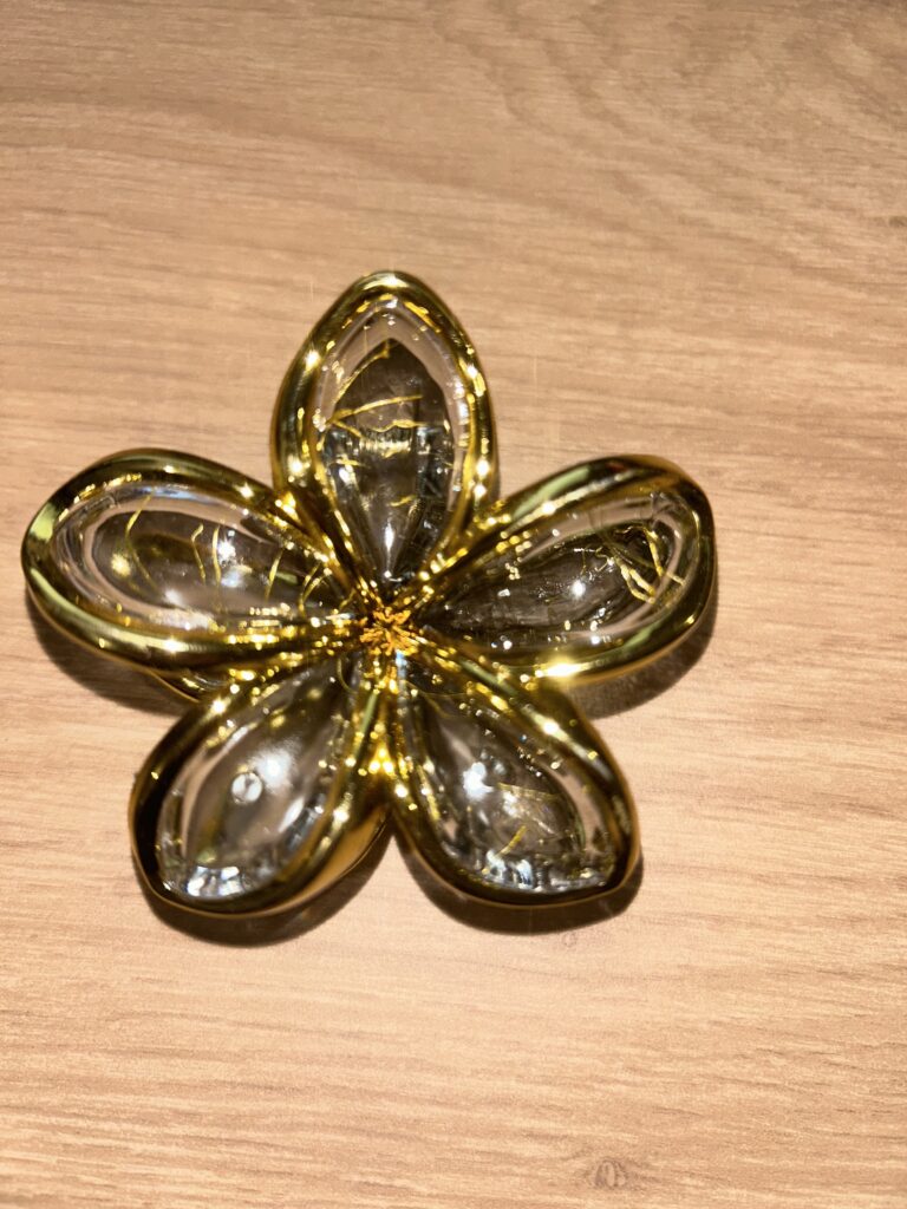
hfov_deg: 53.1
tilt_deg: -75.7
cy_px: 604
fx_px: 908
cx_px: 454
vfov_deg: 67.3
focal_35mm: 26
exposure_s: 1/75
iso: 40
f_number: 1.5
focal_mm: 5.7
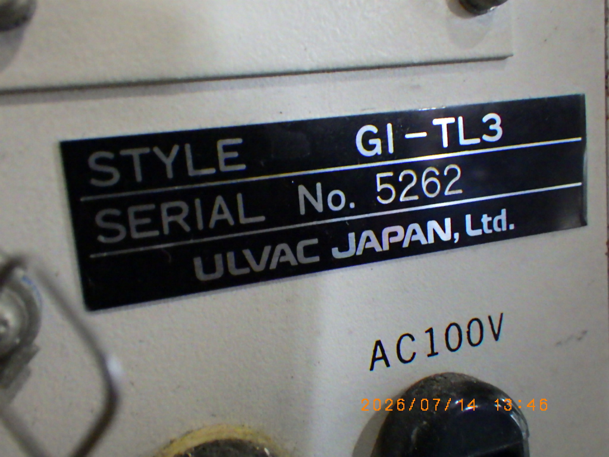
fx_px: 598
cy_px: 228
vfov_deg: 41.8
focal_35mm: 34
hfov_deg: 54.0
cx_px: 304
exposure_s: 1/20
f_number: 3.8
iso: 1600
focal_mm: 6.1
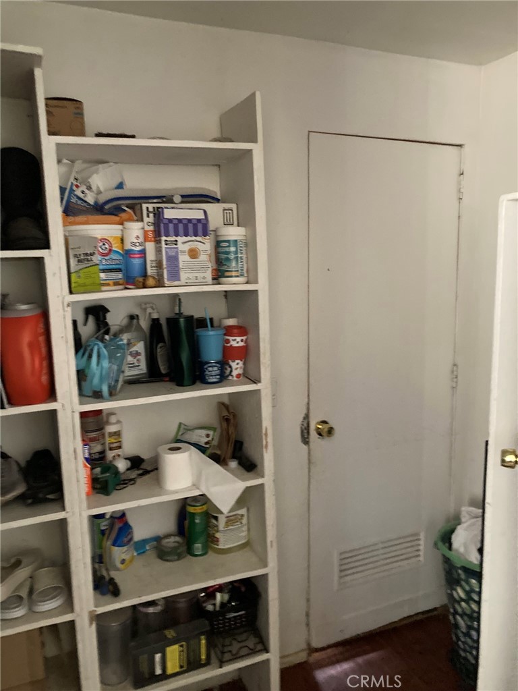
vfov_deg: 63.4
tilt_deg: -5.9
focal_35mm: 28
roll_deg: +2.0
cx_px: 259
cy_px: 346
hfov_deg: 49.7
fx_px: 559
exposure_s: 1/29
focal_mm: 3.99
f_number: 1.8
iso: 640
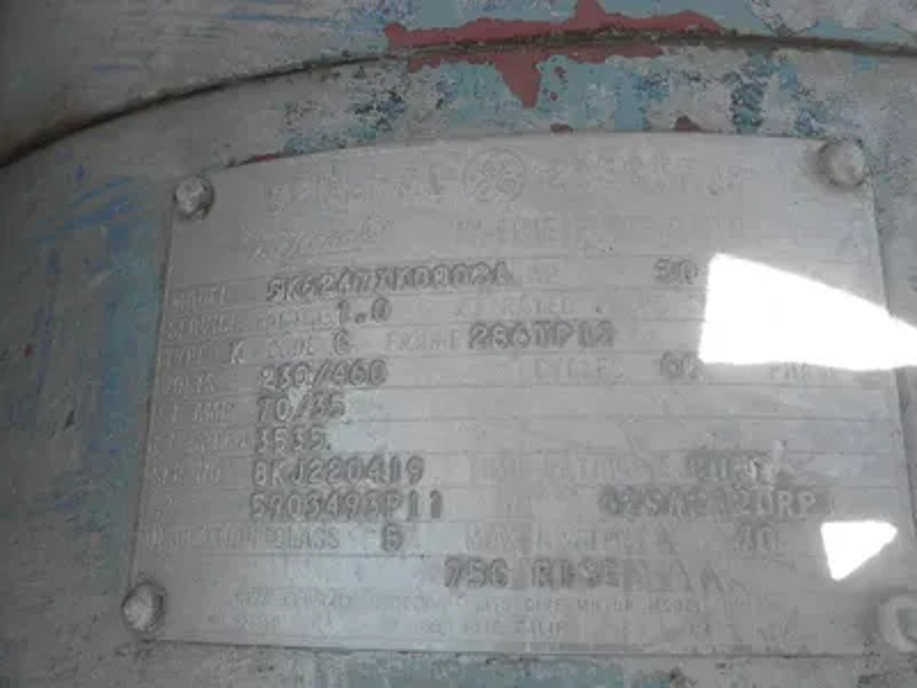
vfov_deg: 40.7
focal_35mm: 35
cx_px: 458
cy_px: 344
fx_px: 927
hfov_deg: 52.6
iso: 64
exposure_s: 1/250
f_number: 3.2
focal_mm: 6.1
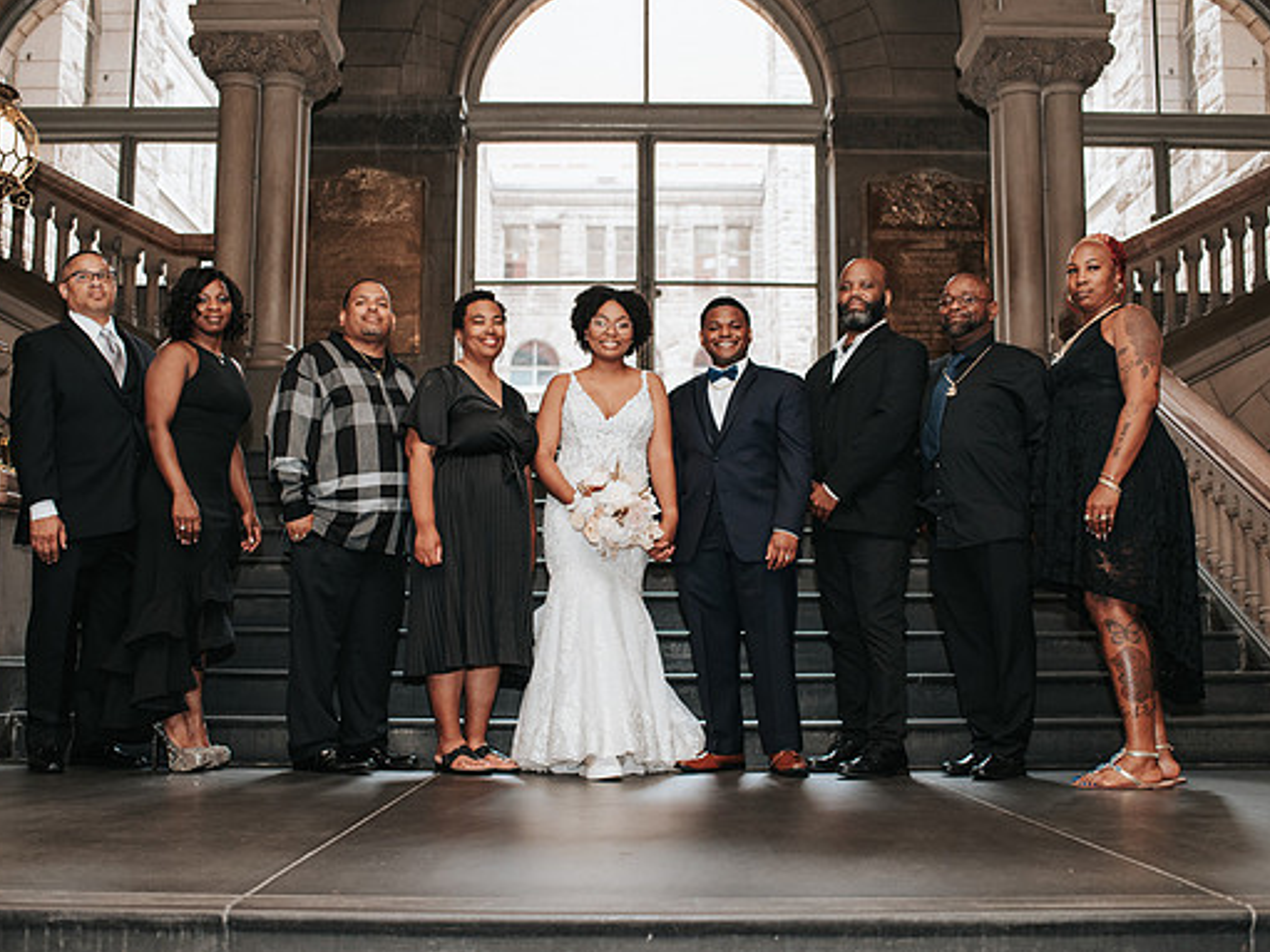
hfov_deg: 45.8
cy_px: 495
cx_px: 622
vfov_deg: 35.1
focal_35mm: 41
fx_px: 1504
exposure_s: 1/125
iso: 1000
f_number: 3.2
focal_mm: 35
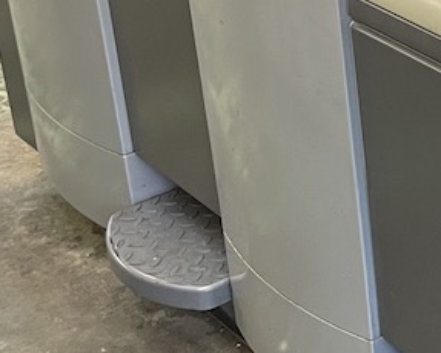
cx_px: 756
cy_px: -4
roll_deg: -1.1
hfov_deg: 15.7
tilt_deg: -21.8
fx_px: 1398
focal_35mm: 107
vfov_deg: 14.2
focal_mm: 4.2
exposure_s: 1/50
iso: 160
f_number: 1.6
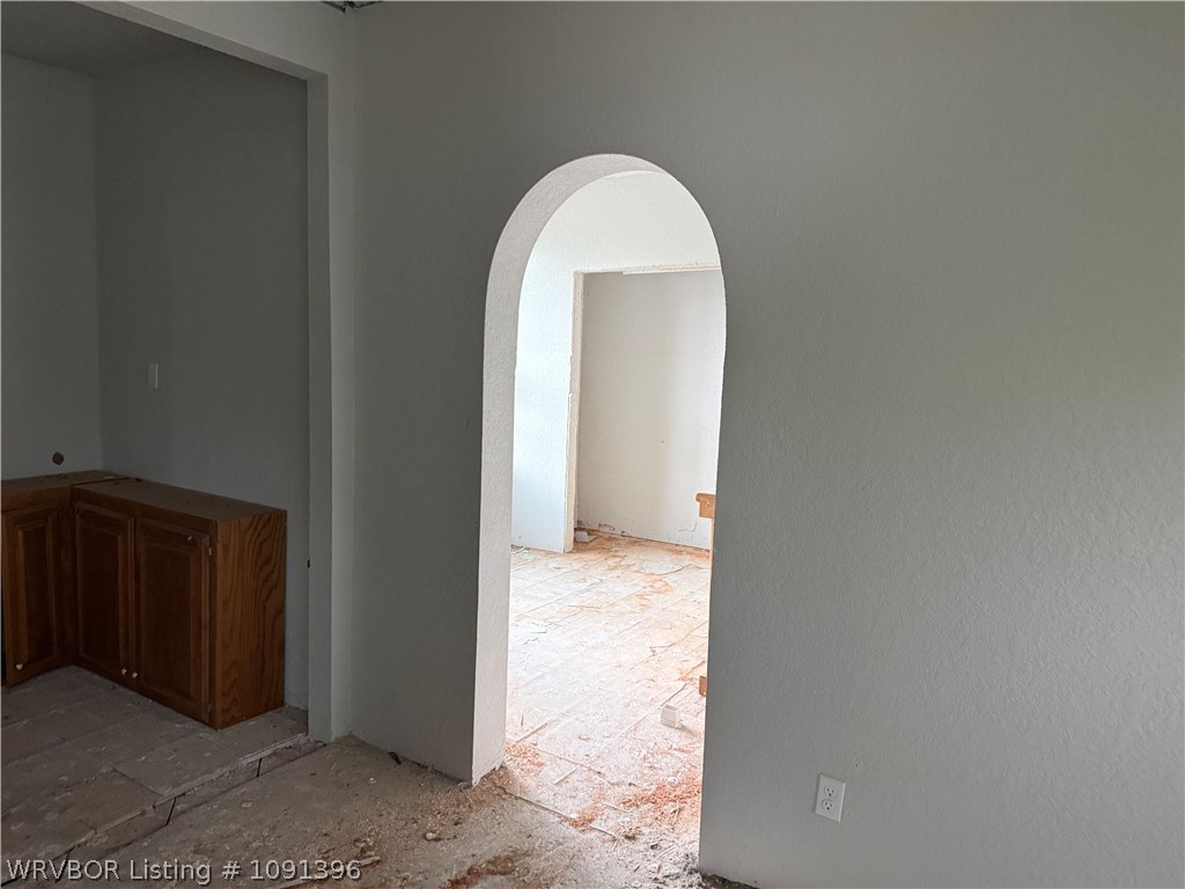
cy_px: 444
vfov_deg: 56.8
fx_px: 822
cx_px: 592
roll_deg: -1.3
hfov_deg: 71.6
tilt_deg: -3.4
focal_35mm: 24
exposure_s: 1/60
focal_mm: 6.76
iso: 400
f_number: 1.78
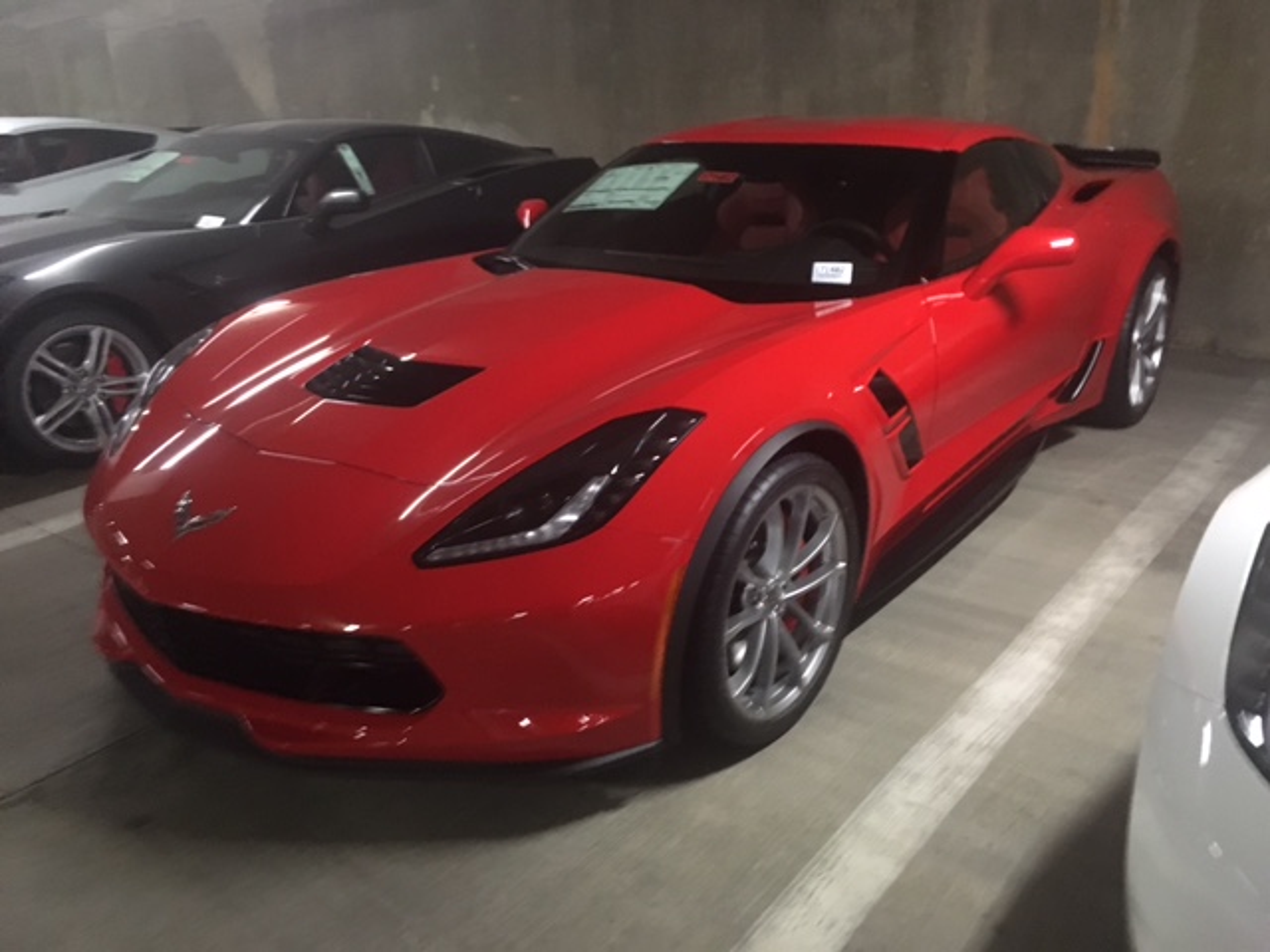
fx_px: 1064
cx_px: 635
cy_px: 476
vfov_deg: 48.2
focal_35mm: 29
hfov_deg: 61.7
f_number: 2.2
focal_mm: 4.15
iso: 320
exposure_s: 1/15
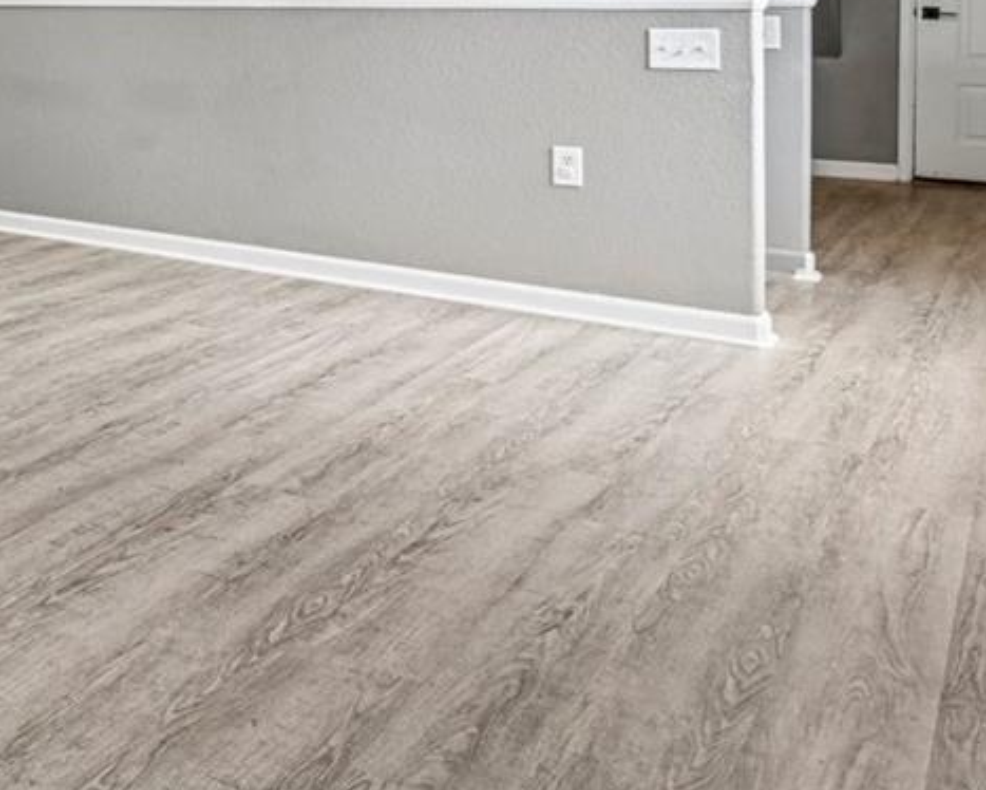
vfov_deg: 30.7
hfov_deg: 30.4
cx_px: -357
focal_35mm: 45
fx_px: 1314
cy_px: -23
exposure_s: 1/15
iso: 320
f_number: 10
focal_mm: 14
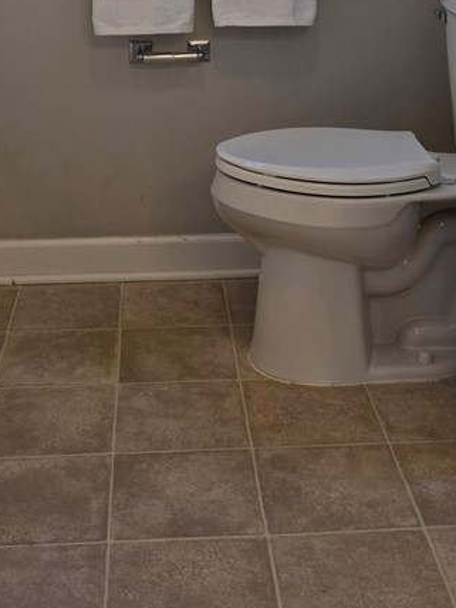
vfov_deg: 31.2
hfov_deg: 26.6
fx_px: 966
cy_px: -53
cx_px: 220
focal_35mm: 55
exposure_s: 1/120
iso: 40
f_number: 1.7
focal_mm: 6.3
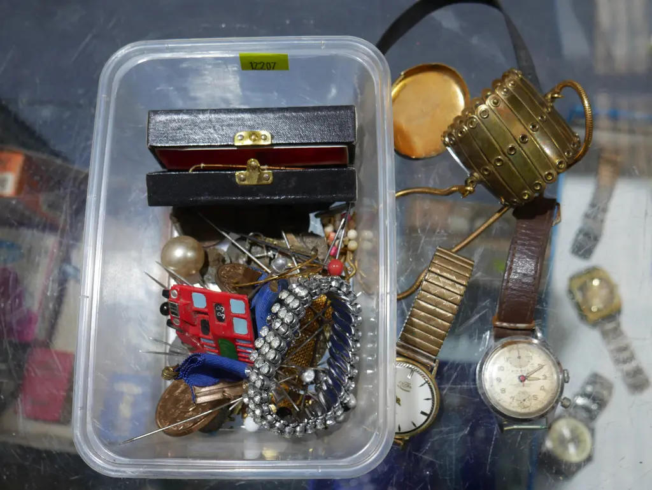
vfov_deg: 34.4
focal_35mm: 42
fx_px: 791
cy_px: 245
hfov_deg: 44.8
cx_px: 326
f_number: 4.6
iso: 200
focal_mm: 21
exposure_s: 1/60
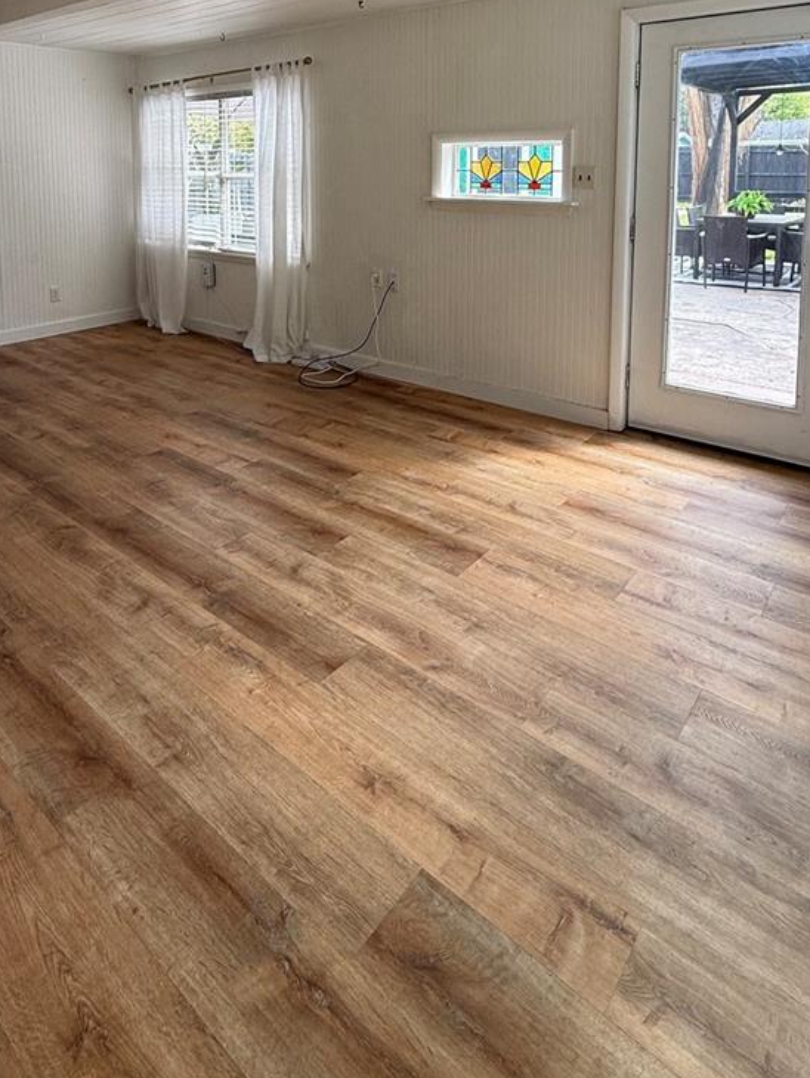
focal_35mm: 23
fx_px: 717
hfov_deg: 58.7
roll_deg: +0.2
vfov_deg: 67.7
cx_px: 349
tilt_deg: -5.4
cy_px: 232
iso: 64
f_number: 2.2
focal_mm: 2.22
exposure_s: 1/135
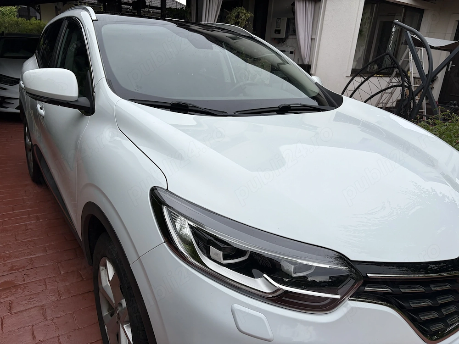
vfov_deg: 53.1
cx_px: 230
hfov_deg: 67.3
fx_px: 345
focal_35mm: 26
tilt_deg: -18.6
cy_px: 172
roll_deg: -4.3
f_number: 1.6
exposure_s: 1/2985
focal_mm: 5.96
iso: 50
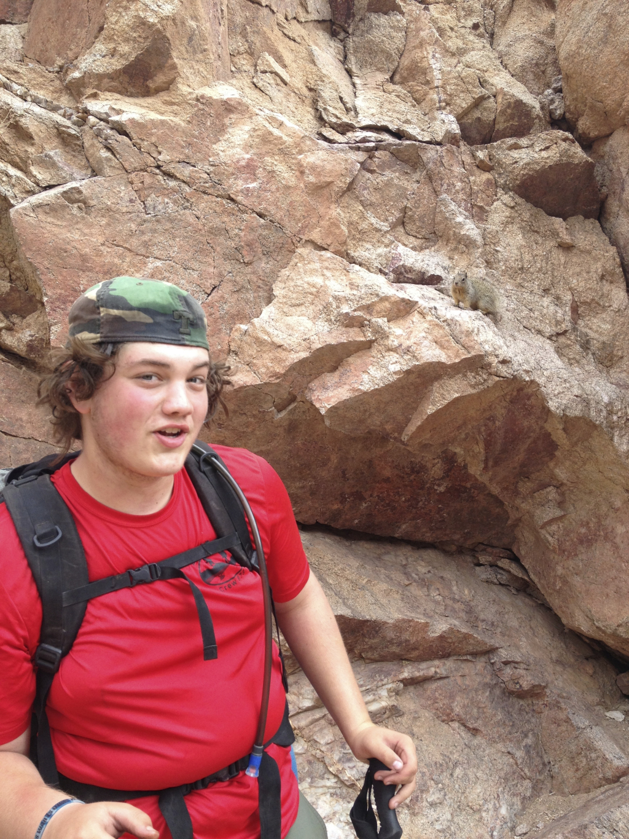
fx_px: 848
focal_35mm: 35
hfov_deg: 40.7
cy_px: 420
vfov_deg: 52.6
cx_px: 314
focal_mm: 4.28
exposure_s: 1/216
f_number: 2.4
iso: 50
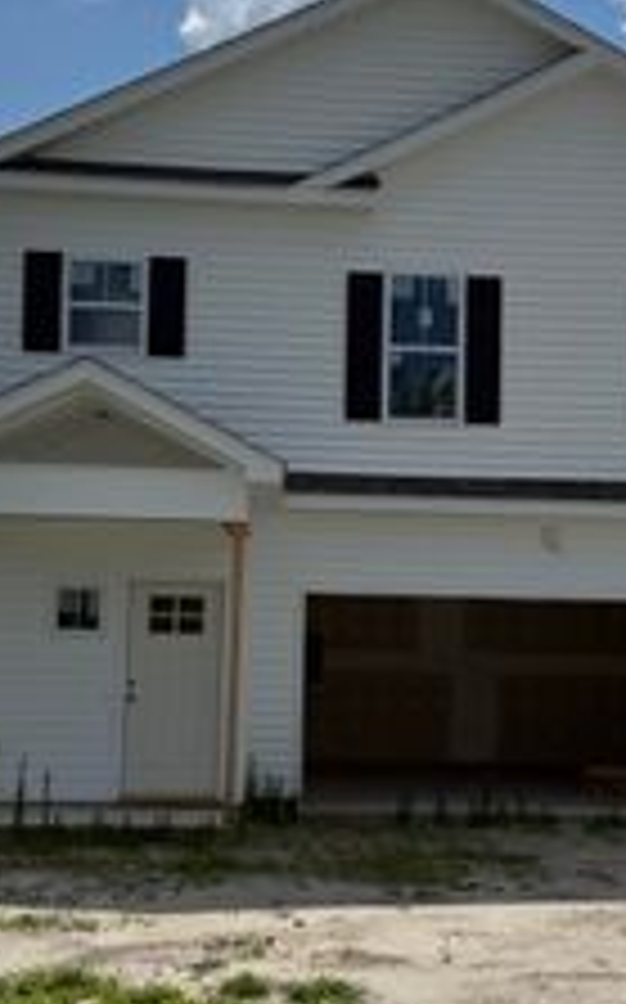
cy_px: 552
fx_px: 1559
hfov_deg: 22.6
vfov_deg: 35.7
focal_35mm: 57
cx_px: 405
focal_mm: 6.76
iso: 80
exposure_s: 1/10309
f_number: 1.78
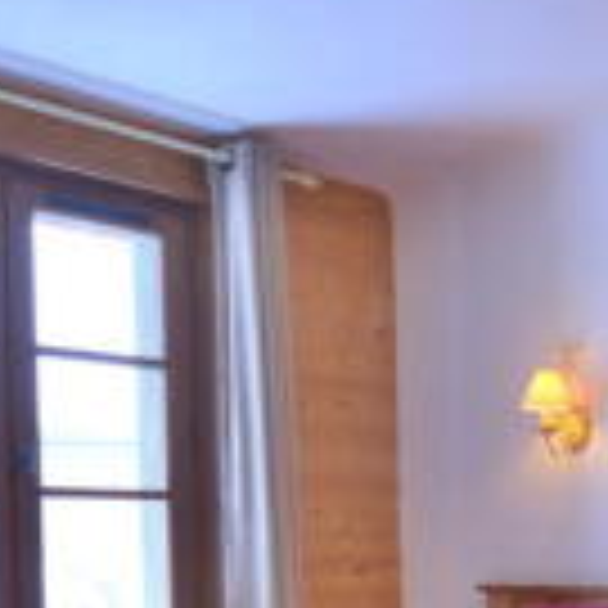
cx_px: 531
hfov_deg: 28.3
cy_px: 574
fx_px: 1162
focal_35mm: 58
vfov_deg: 28.0
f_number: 3.5
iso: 200
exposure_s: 1/50
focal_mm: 13
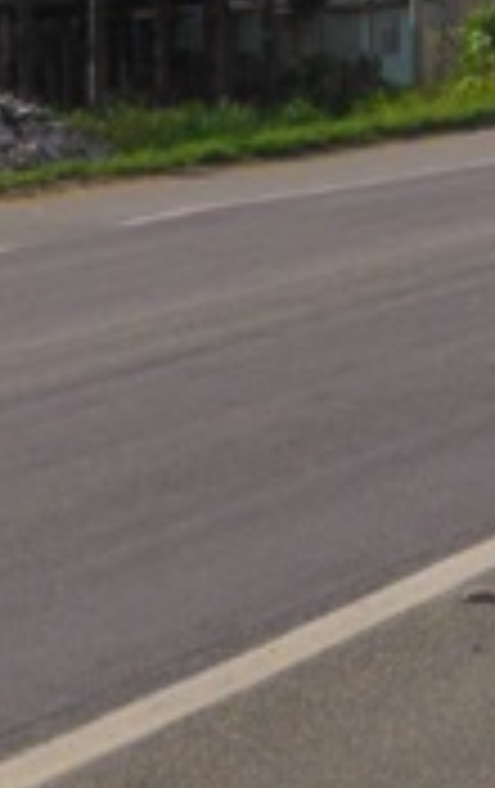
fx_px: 5718
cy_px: -81
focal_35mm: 266
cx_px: 1069
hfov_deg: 4.9
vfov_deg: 7.8
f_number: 5.3
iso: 80
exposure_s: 1/640
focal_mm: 11.8
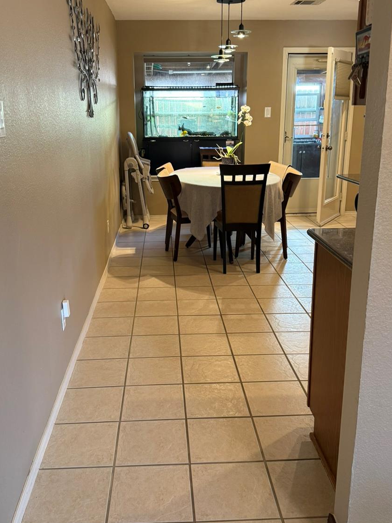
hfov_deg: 42.9
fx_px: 498
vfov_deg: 55.3
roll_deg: -0.1
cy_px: 243
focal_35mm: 33
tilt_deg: -15.0
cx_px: 187
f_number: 1.78
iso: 250
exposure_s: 1/60
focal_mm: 6.76
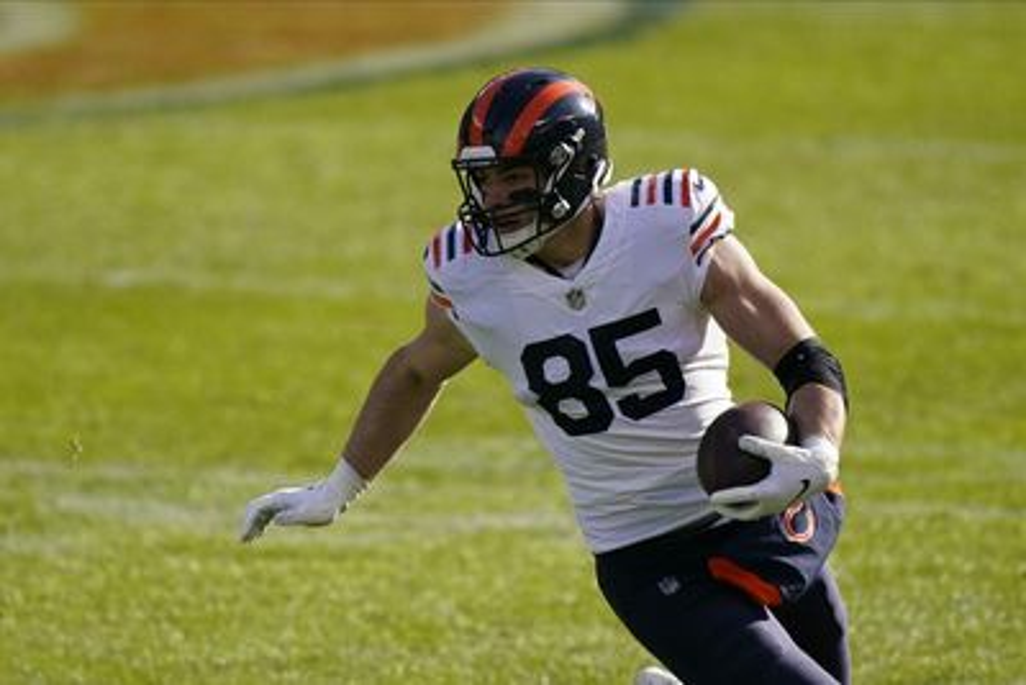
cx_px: 513
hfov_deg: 3.7
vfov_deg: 2.5
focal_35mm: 560
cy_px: 342
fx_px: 15965
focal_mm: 560
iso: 640
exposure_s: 1/3200
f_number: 4
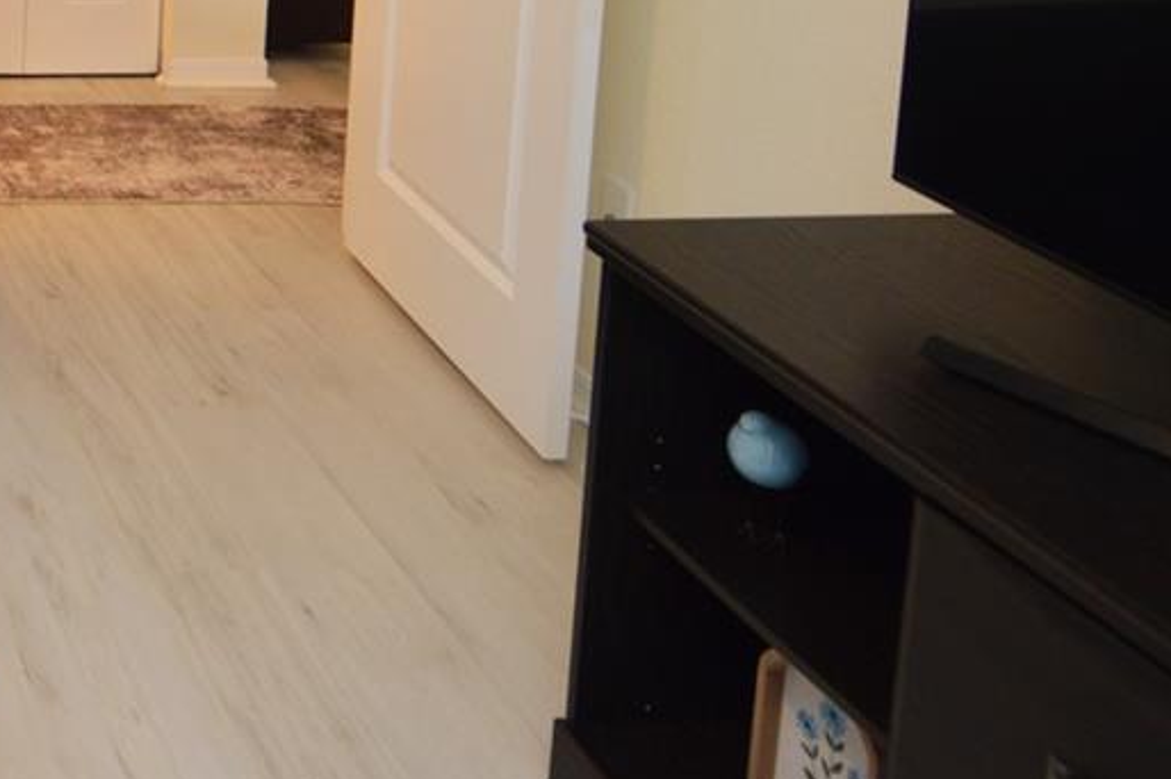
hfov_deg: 27.6
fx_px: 1820
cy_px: -220
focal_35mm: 56
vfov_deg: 21.9
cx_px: -465
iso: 400
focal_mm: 12
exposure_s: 1/60
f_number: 4
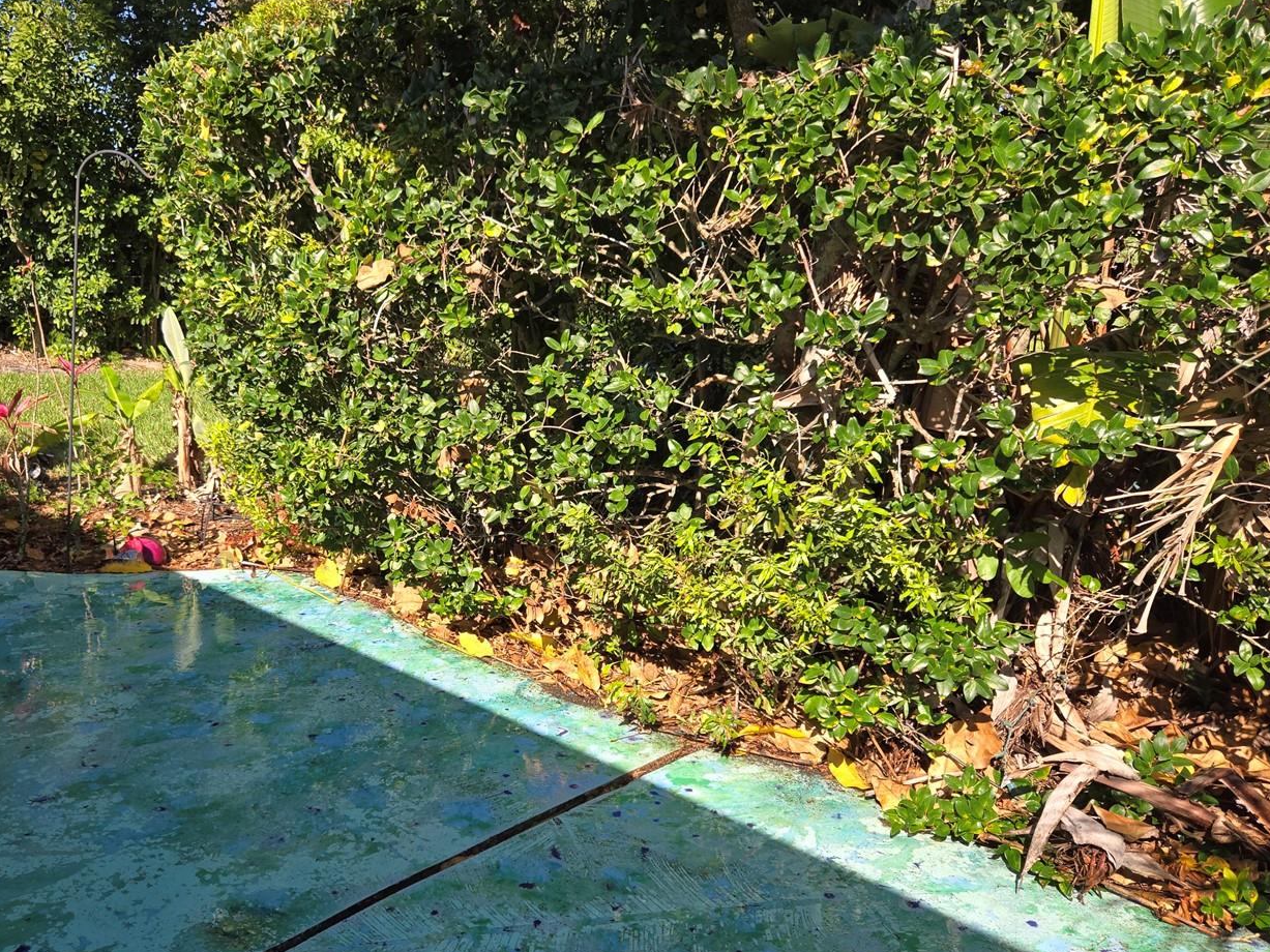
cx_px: 527
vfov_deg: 46.8
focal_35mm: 30
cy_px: 511
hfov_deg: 59.6
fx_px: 1101
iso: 25
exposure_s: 1/832
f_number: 1.8
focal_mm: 5.4
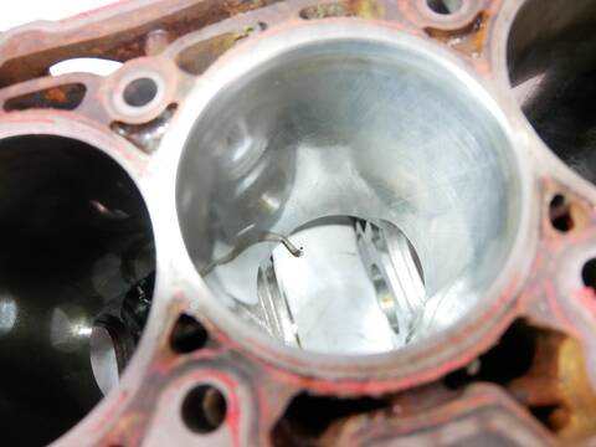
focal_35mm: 24
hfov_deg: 71.6
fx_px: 413
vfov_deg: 56.8
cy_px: 224
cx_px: 298
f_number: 3.5
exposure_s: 1/60
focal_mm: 12
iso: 2500
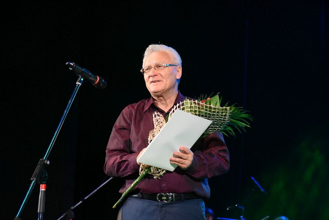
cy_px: 110
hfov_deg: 17.1
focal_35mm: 120
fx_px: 1096
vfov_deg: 11.4
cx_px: 164
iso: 3200
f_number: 8
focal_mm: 120
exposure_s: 1/160
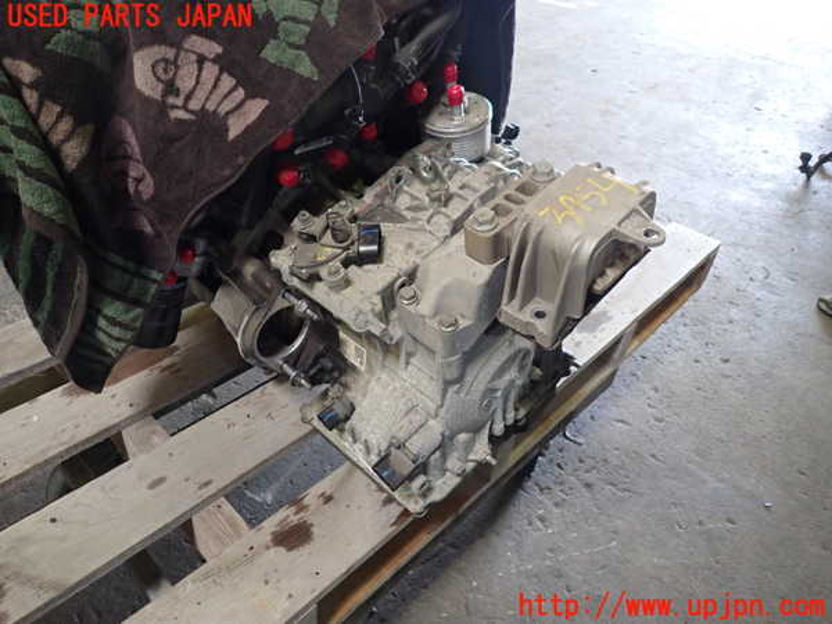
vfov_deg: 54.9
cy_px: 312
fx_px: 601
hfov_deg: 69.4
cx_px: 416
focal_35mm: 25
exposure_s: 1/30
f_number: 2
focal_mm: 4.5
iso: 250
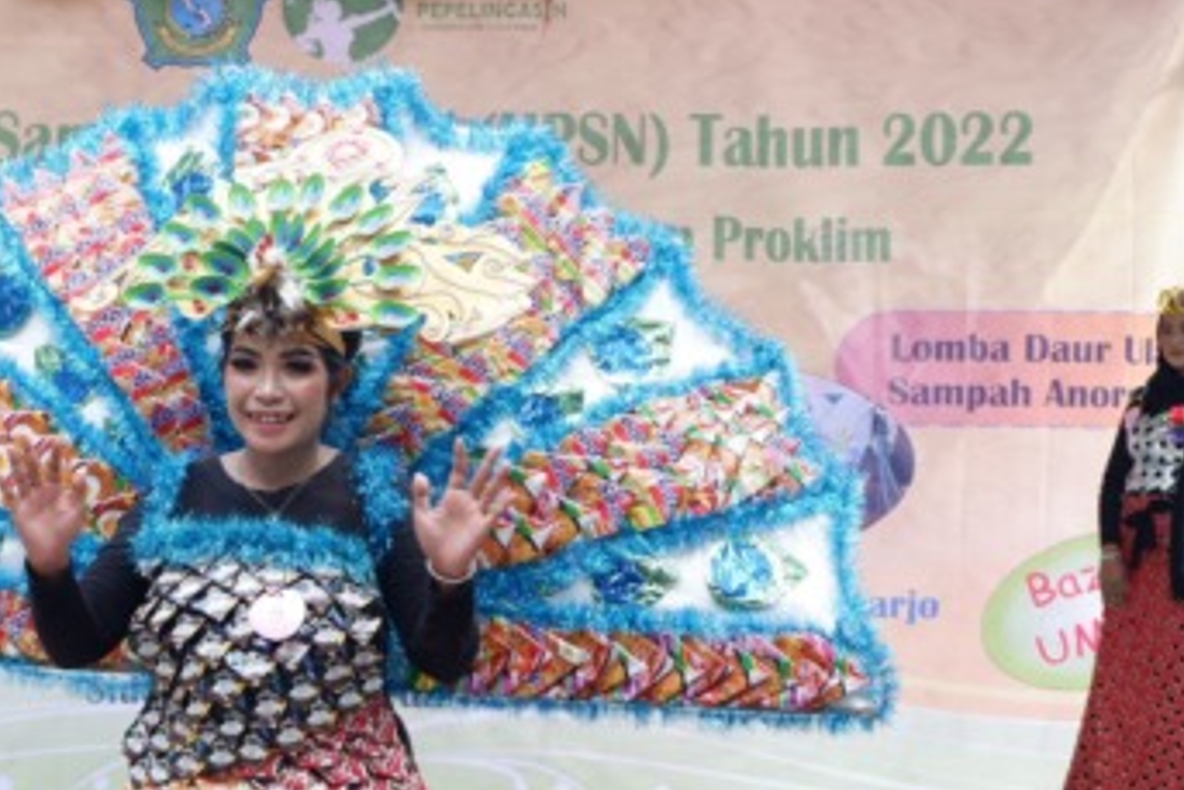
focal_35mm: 82
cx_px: 314
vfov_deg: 16.5
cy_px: 705
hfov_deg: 24.5
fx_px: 2698
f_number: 4.5
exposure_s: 1/220
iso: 200
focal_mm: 28.8
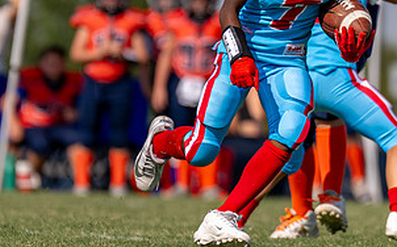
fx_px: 9467
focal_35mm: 876
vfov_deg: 1.5
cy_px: 27
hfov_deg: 2.4
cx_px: 280
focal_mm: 200
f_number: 2.8
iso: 125
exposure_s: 1/3200
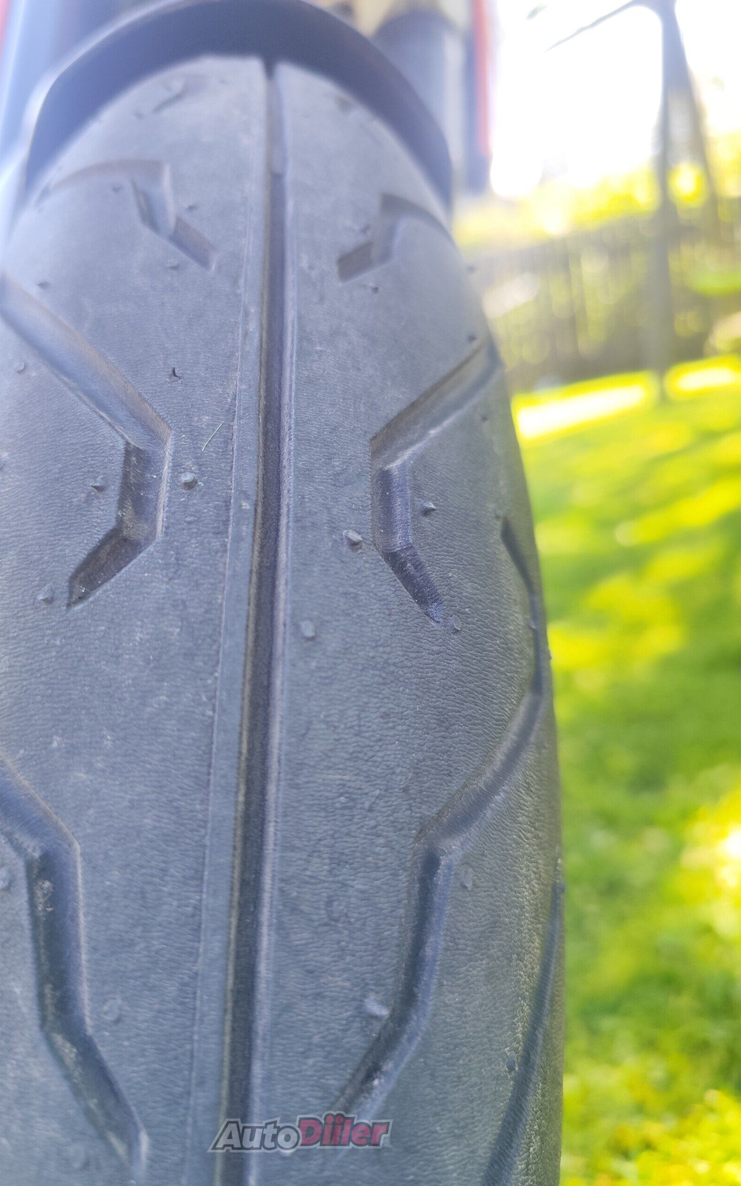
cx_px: 300
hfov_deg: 49.0
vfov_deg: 72.5
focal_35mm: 25
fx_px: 808
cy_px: 592
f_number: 1.65
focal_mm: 6.14
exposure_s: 1/100
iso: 100
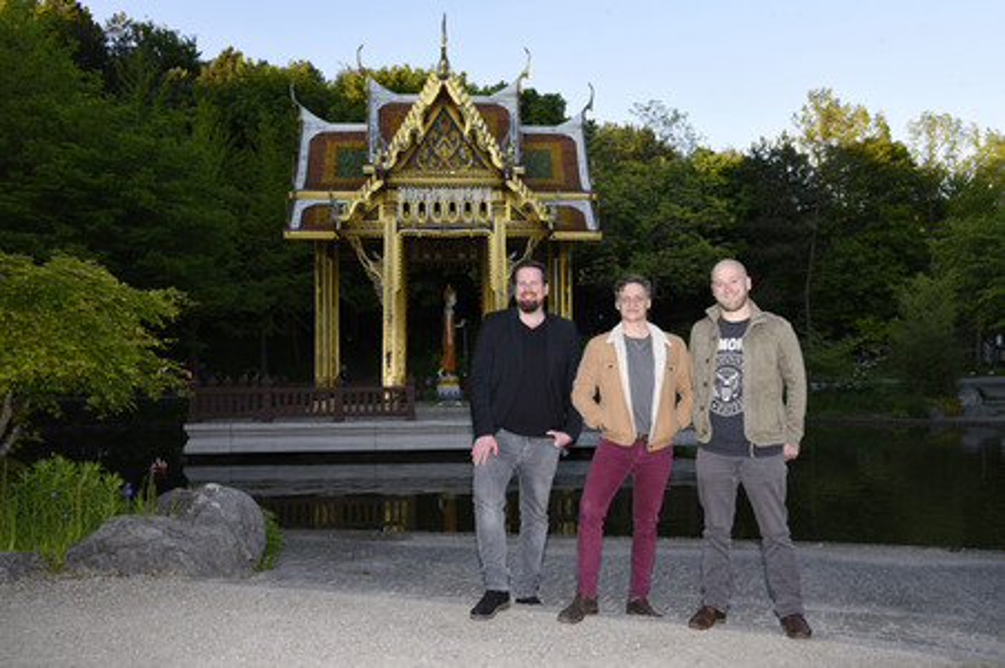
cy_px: 334
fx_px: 837
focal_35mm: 30
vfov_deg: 43.5
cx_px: 502
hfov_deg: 62.0
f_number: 10
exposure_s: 1/80
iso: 400
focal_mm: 30
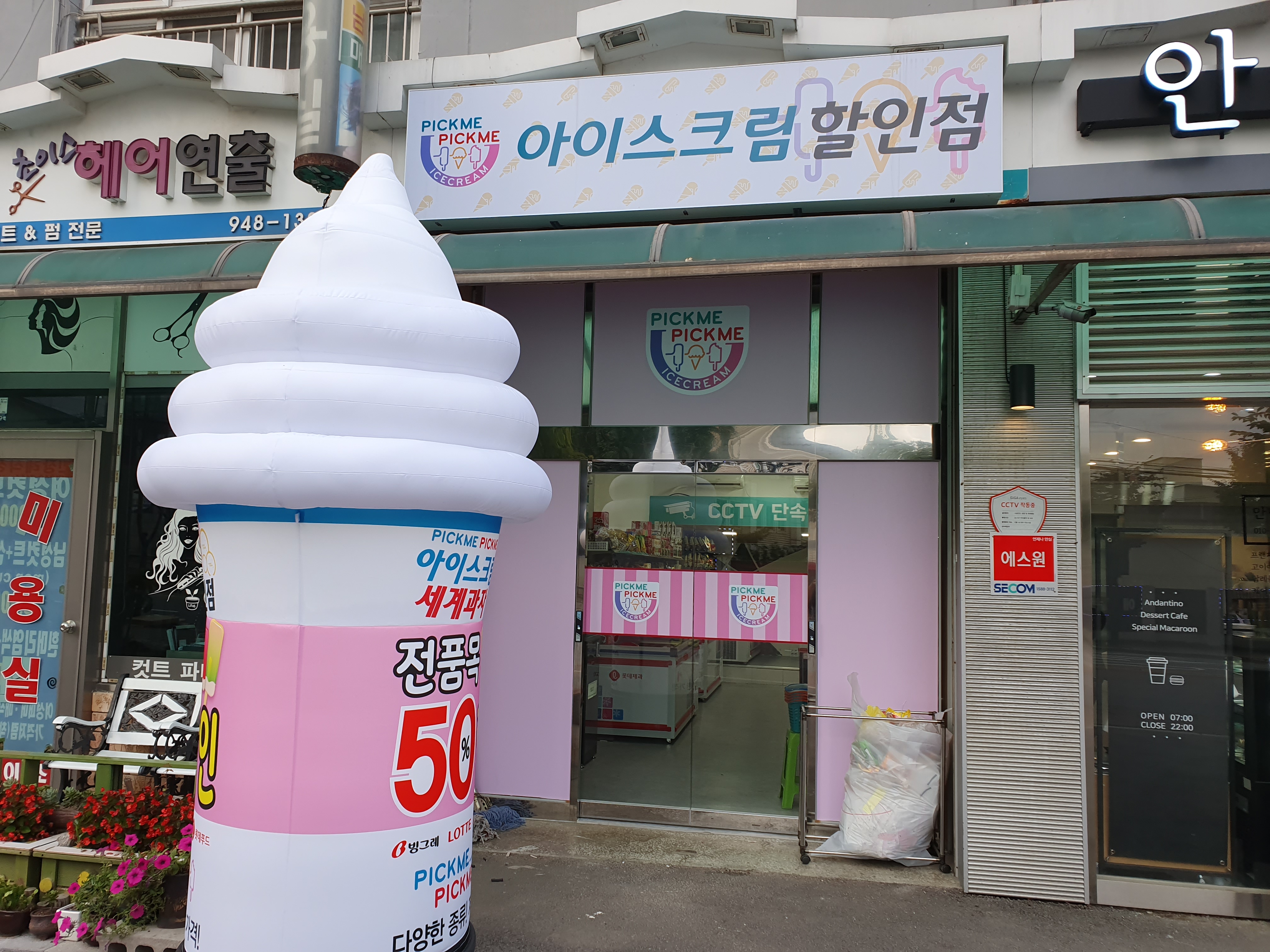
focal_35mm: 26
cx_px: 635
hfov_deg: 67.3
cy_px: 476
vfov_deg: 53.1
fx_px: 954
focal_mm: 4.32
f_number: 2.4
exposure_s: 1/120
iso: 64
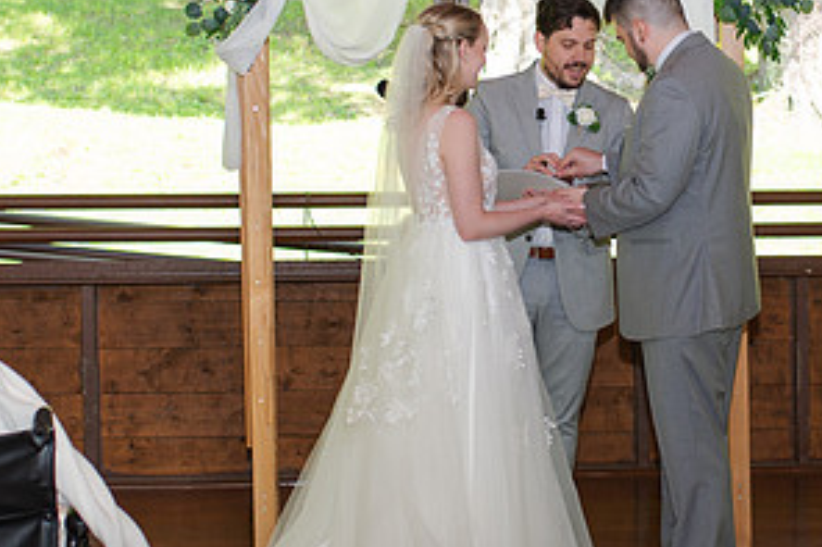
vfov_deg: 12.2
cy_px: 192
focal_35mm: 112
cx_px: 581
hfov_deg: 18.2
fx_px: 2556
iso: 125
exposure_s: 1/200
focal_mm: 35
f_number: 3.2
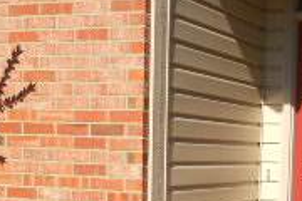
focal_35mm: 100
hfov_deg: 20.1
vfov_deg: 13.5
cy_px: 196
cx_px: 260
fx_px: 839
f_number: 3.2
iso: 80
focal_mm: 4.9
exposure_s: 1/1000
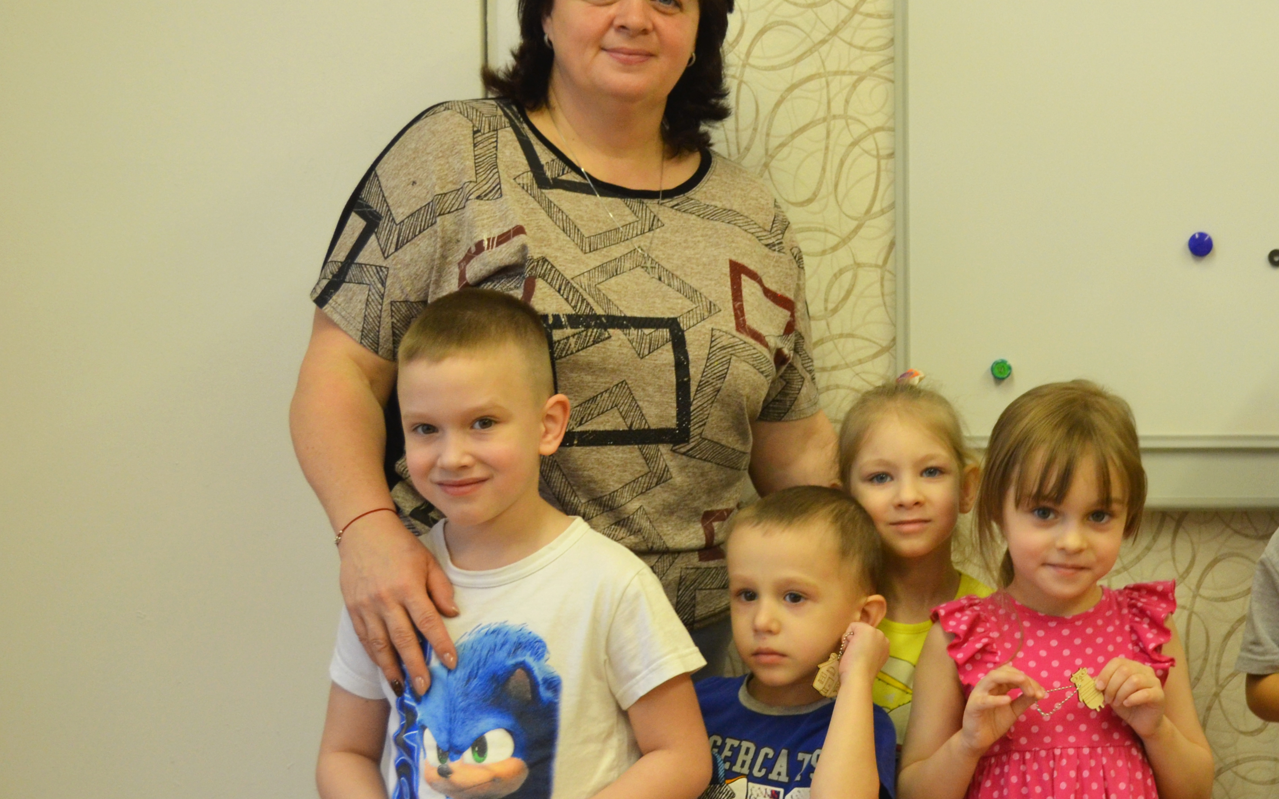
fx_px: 2370
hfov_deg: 29.4
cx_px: 1050
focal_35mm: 68
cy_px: 404
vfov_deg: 19.1
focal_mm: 26
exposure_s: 1/50
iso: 800
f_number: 4.2
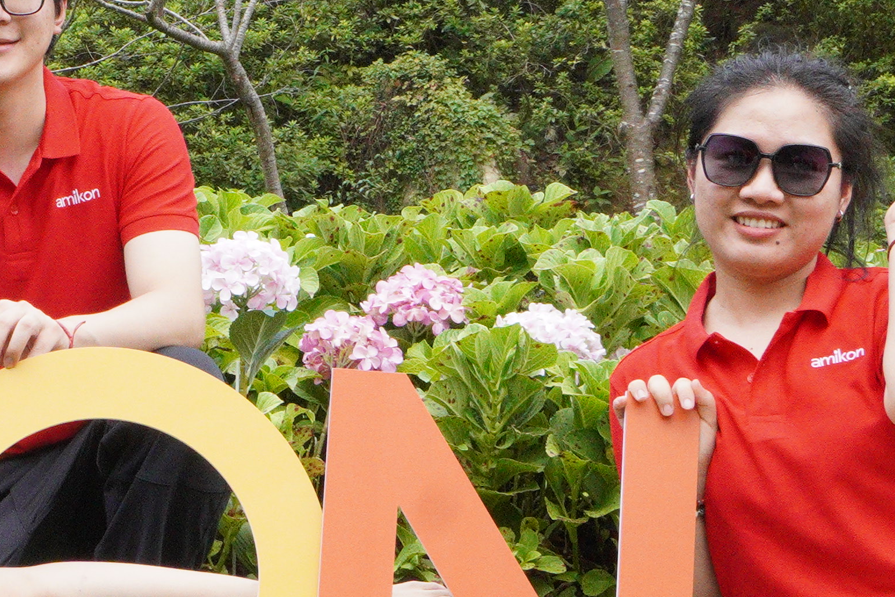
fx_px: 3481
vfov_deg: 9.8
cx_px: -206
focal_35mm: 140
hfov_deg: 14.2
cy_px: 345
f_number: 11
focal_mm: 24
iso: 1600
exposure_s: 1/320
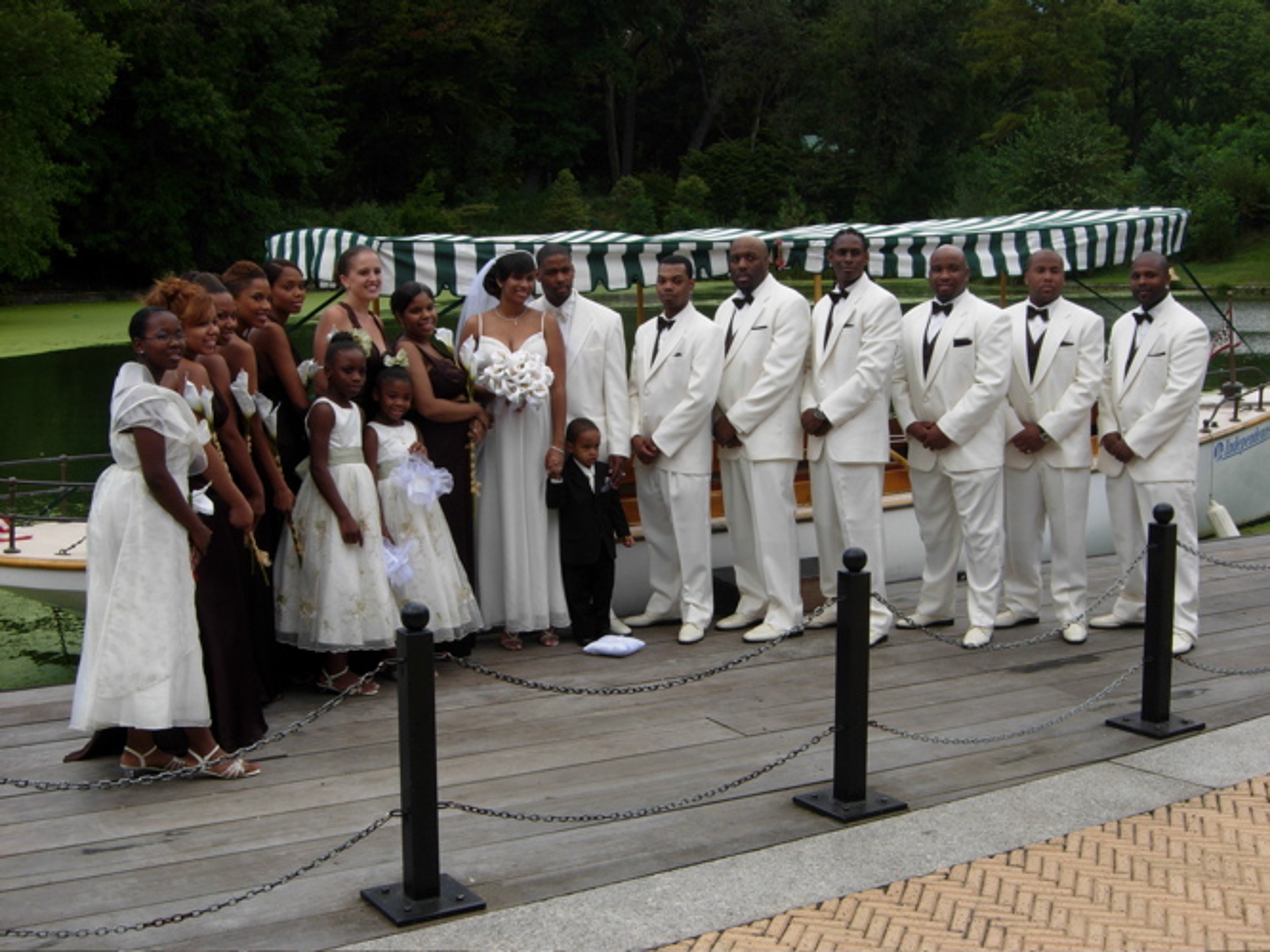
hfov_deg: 39.7
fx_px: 1760
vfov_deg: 30.2
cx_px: 635
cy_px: 476
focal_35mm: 48
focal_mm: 10.1
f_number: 5.4
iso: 50
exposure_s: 1/203
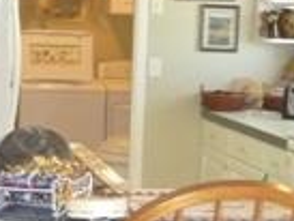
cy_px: 71
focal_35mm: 131
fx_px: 1114
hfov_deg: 15.0
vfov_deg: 11.3
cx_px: 107
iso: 400
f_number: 3.3
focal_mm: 4.7
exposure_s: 1/30
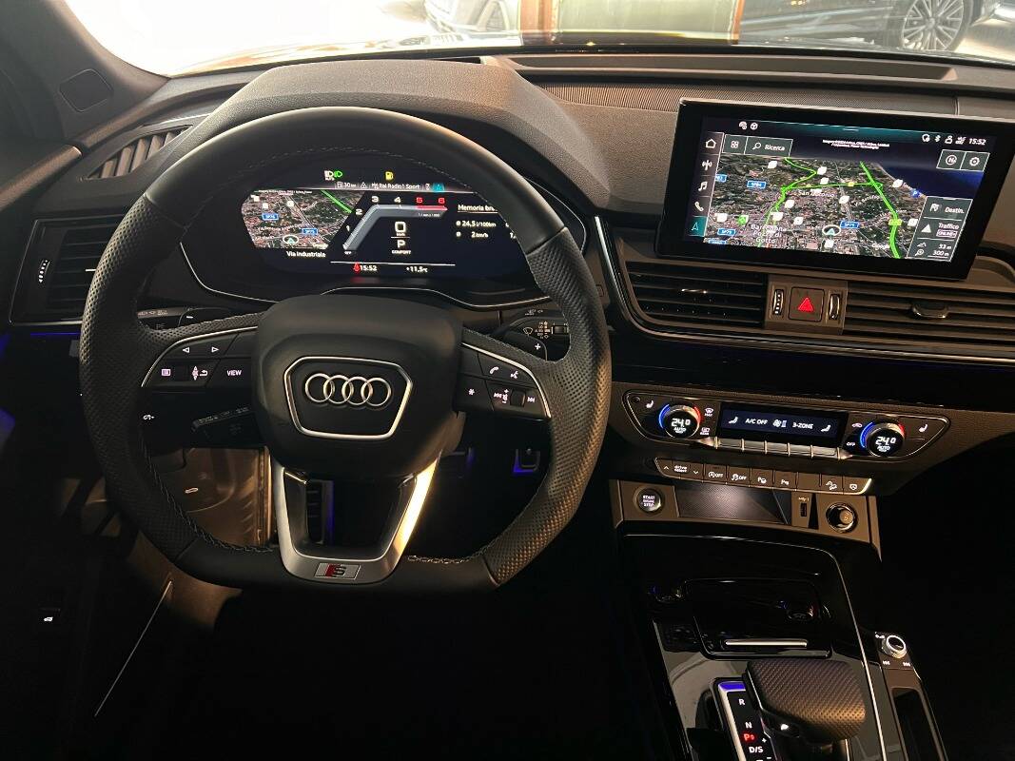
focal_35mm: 26
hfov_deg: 67.3
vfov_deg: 53.1
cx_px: 508
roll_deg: -0.7
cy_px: 380
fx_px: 762
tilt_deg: -35.2
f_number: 1.5
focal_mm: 5.7
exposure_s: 1/25
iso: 500
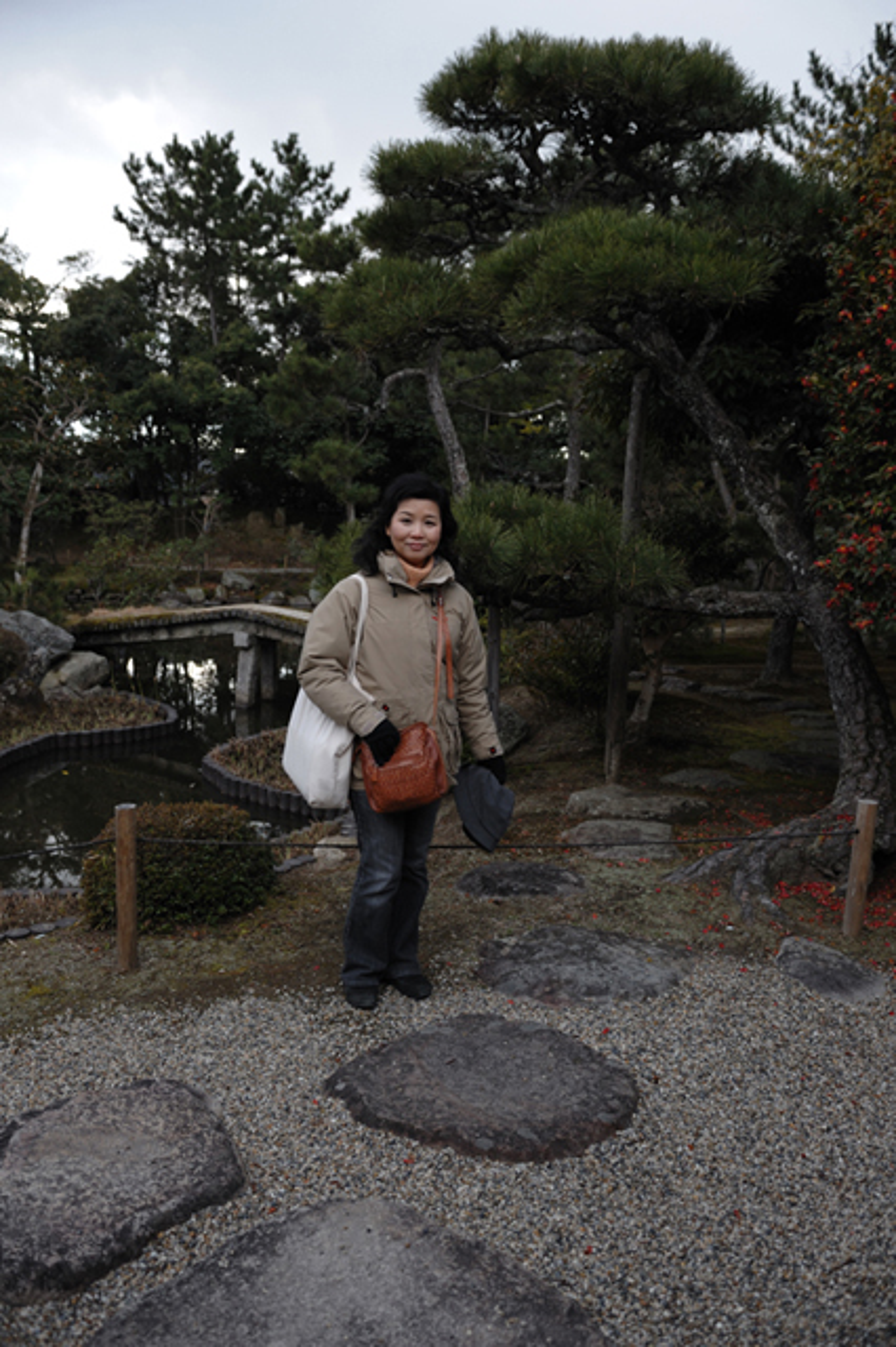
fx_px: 1046
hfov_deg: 46.4
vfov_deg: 65.5
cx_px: 448
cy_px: 674
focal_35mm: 28
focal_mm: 28
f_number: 4
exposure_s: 1/640
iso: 400
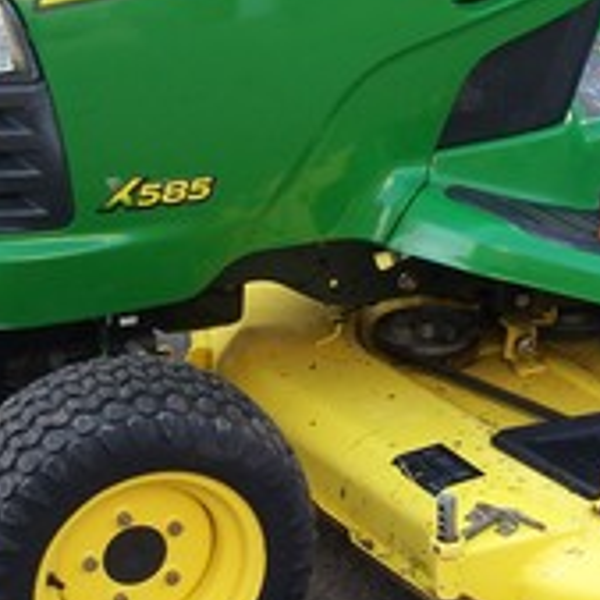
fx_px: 2059
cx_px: 564
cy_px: 185
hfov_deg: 16.3
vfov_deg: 16.5
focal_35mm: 105
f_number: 2.8
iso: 64
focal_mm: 7.8
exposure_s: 1/80
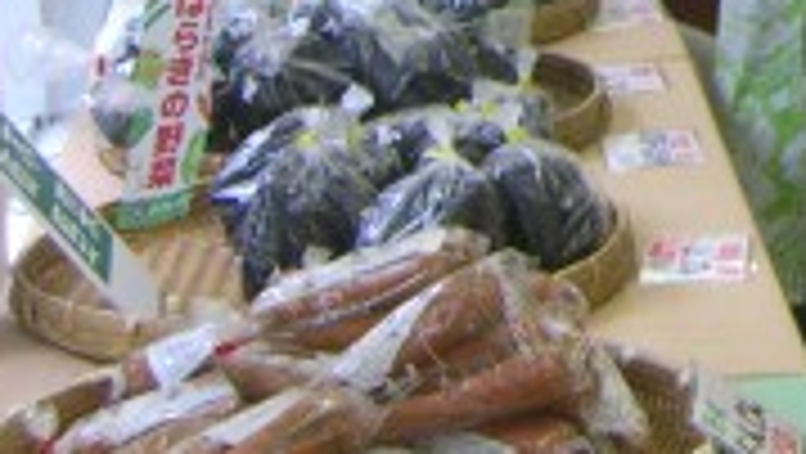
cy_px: -463
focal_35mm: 148
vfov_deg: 7.8
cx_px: 1409
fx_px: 3165
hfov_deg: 13.2
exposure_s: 1/100
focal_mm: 6.2
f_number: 2.7
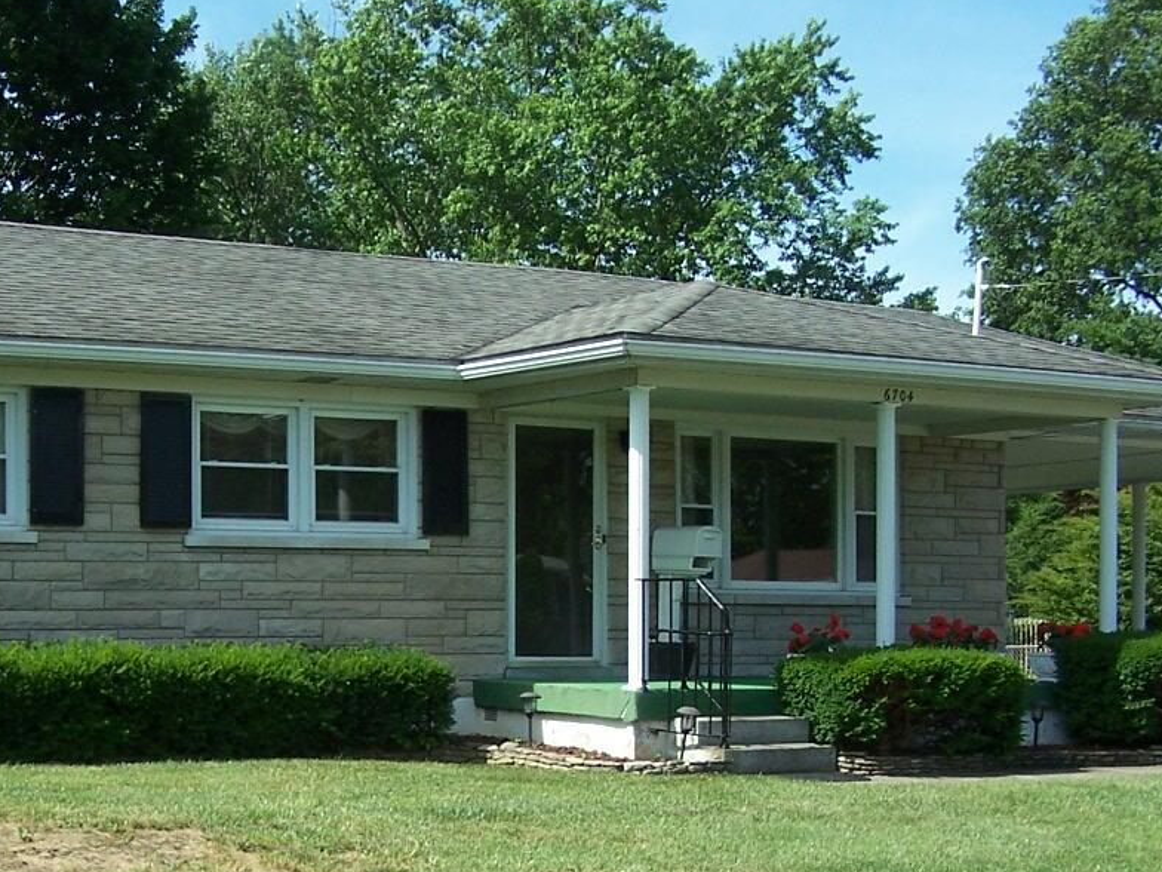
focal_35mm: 95
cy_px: 706
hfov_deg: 20.6
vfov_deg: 15.5
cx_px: 354
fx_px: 3189
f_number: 3
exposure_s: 1/750
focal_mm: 8
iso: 80
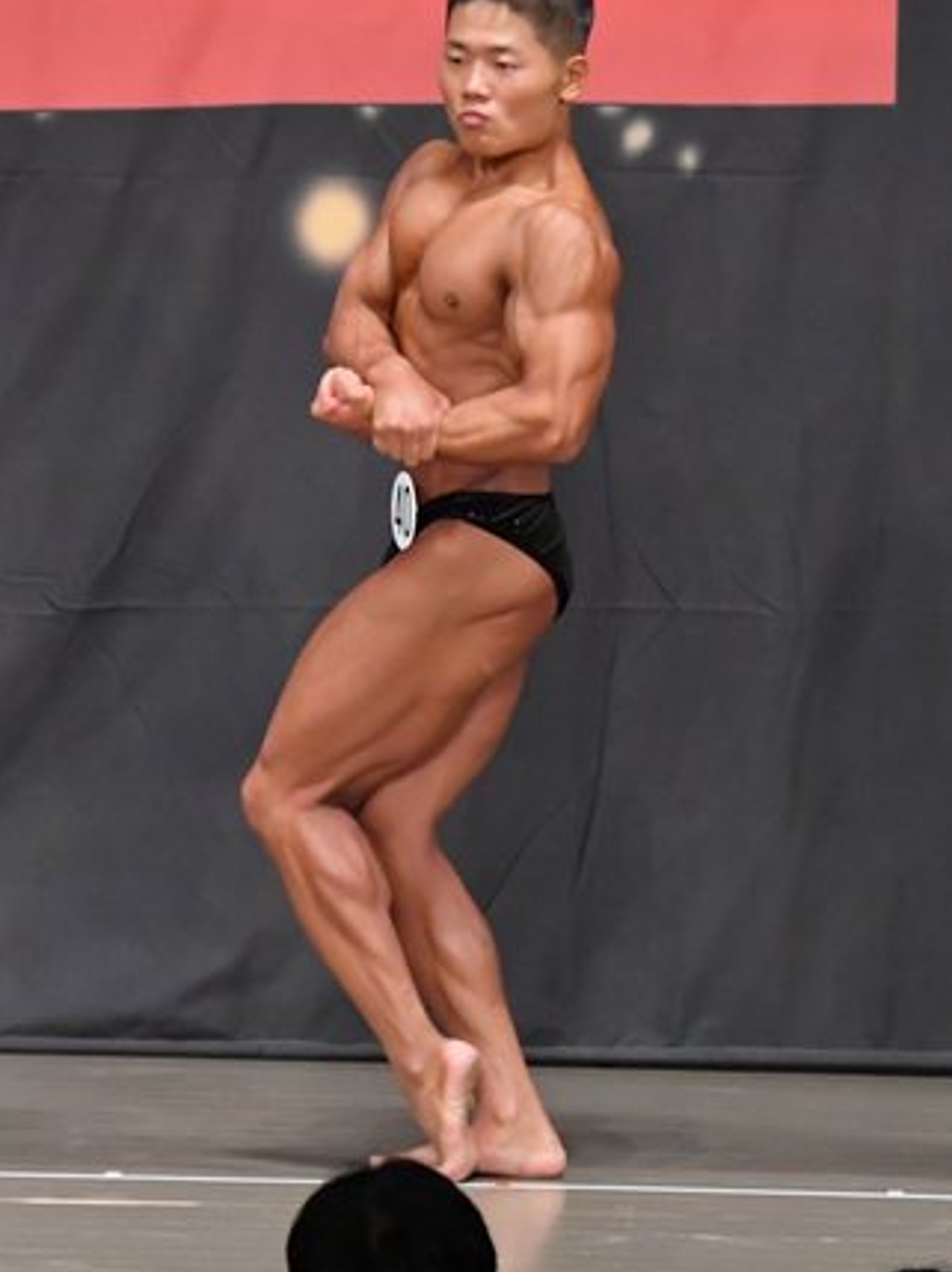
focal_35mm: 391
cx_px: 245
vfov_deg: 5.1
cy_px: 546
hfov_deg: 3.8
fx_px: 14359
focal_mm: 150
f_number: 5.6
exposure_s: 1/400
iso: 6400
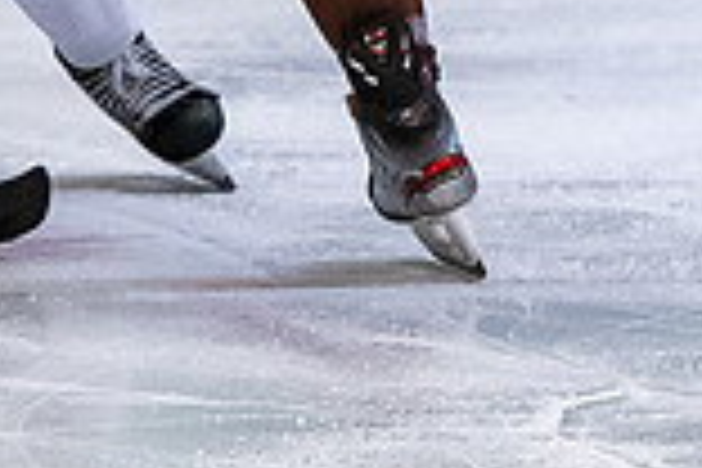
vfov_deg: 1.0
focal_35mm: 1394
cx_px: -277
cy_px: -545
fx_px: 27181
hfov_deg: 1.5
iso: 2800
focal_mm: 160
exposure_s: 1/800
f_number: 3.5
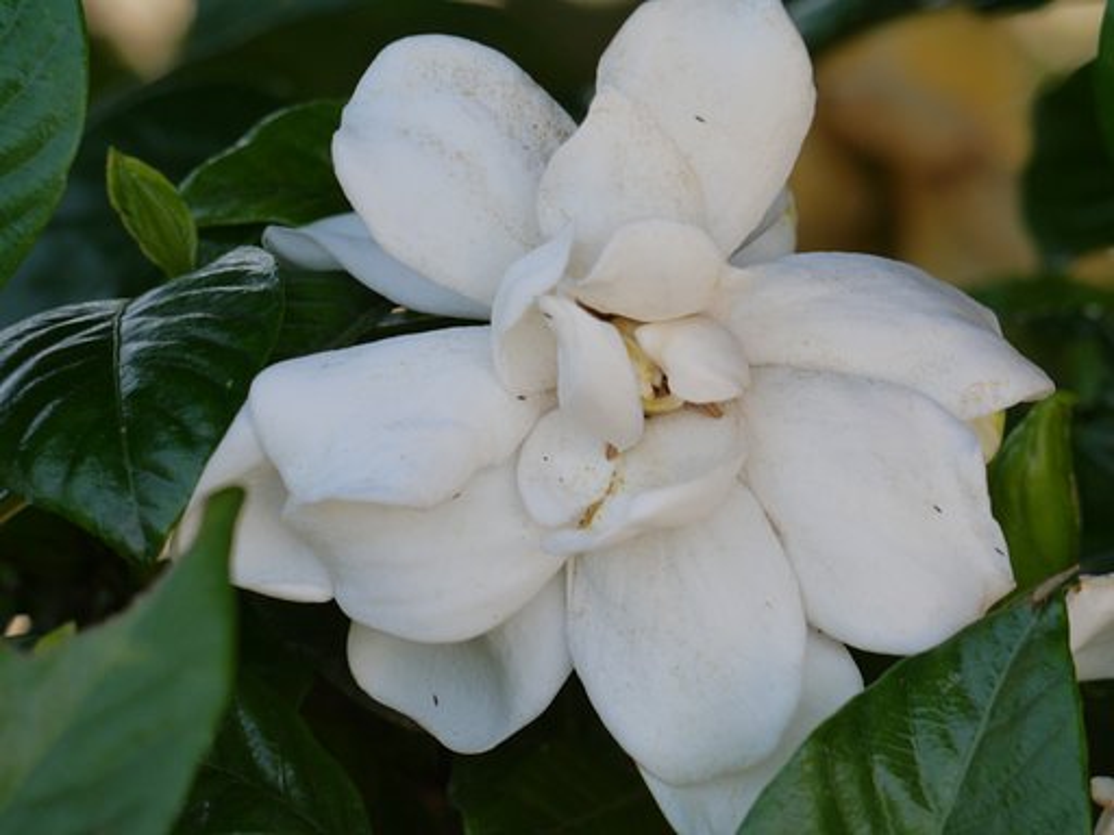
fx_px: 12873
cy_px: 418
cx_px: 557
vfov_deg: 3.7
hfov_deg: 5.0
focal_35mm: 400
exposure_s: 1/160
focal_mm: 200
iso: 320
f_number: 10
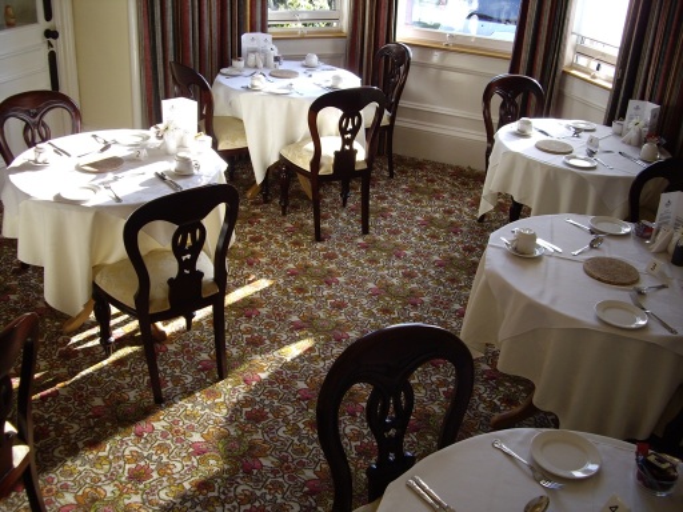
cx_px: 342
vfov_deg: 37.7
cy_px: 256
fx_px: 750
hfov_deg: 49.0
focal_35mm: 38
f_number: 2.8
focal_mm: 7.9
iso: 100
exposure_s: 1/100
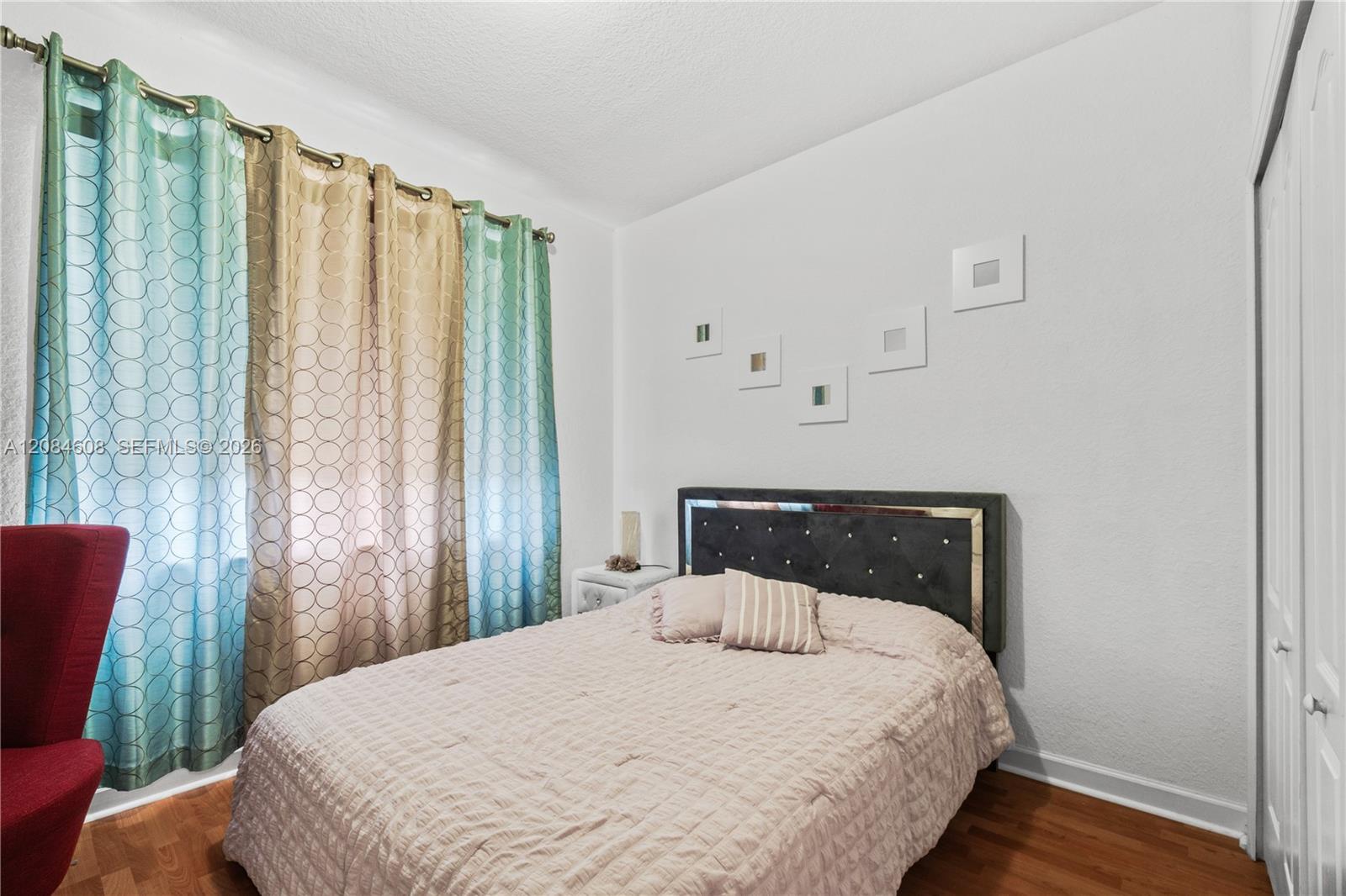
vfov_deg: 77.3
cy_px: 448
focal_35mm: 15
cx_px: 673
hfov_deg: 100.4
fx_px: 561
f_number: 8
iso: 250
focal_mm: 10
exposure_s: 1.6
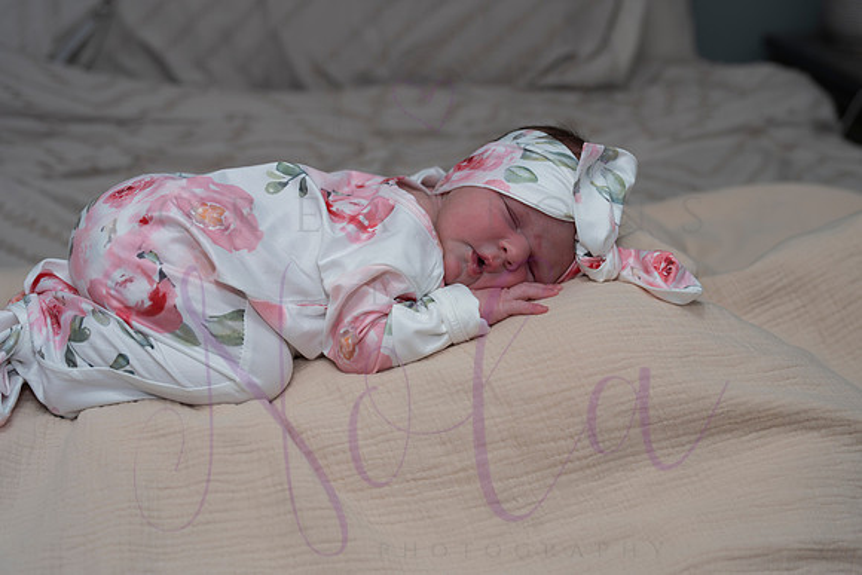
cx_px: 420
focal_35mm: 52
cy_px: 280
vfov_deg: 25.9
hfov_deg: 38.1
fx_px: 1249
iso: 800
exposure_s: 1/320
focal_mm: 50
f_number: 4
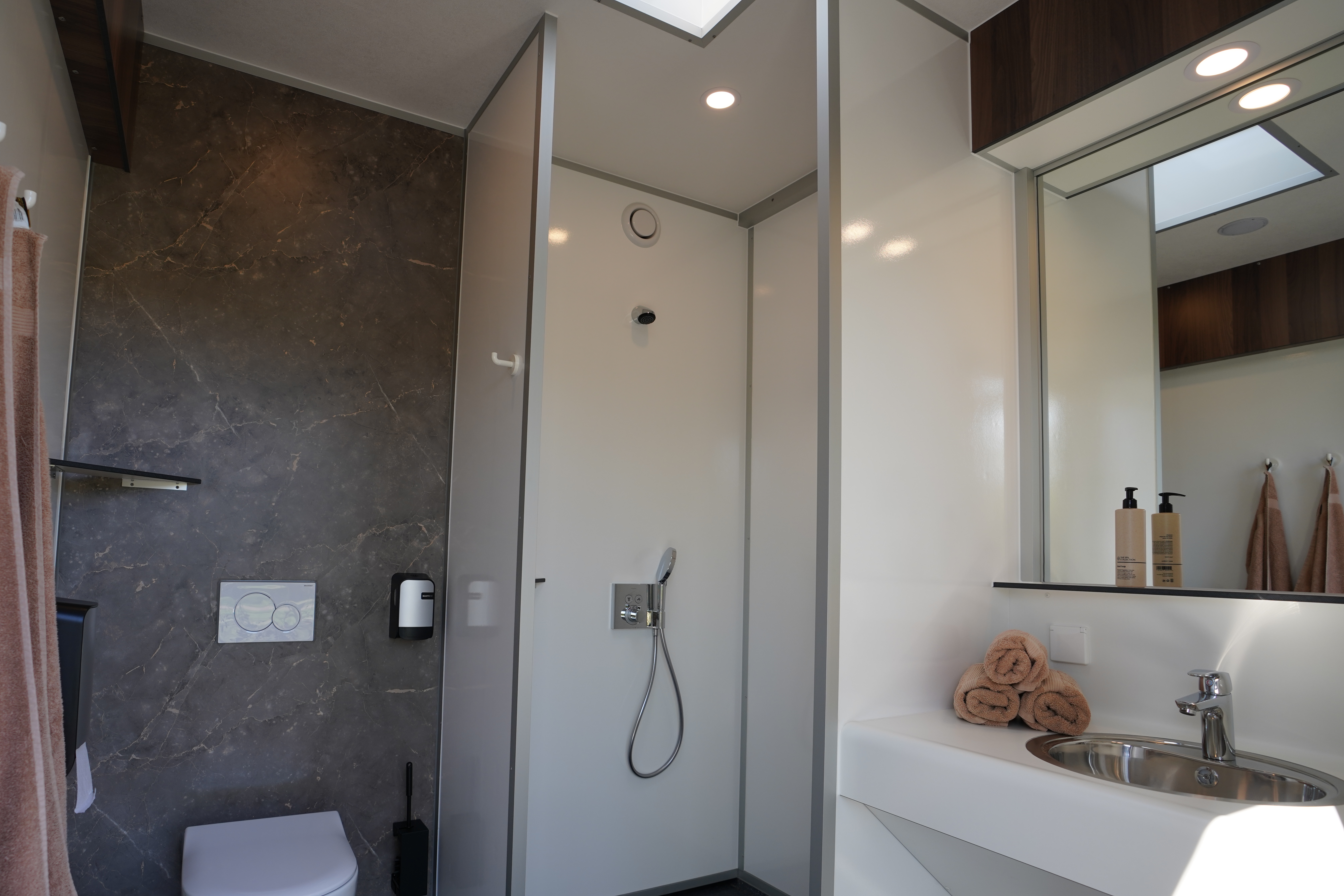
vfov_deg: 61.7
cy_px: 509
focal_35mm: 20
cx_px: 609
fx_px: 747
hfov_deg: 83.7
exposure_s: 1/160
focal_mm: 17
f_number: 4
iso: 200
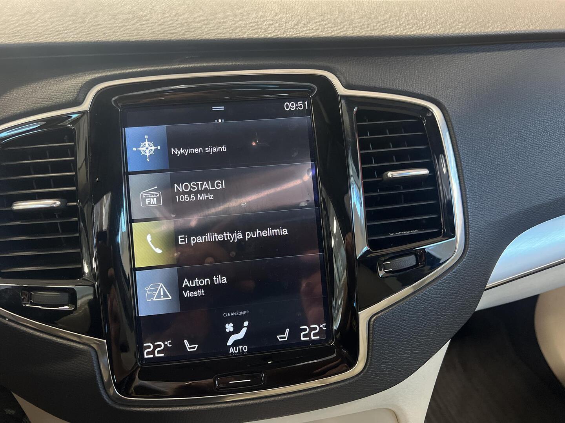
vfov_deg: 53.1
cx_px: 282
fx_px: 424
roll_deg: +1.1
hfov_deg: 67.3
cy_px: 212
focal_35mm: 26
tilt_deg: -34.2
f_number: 1.5
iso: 500
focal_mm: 5.7
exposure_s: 1/33
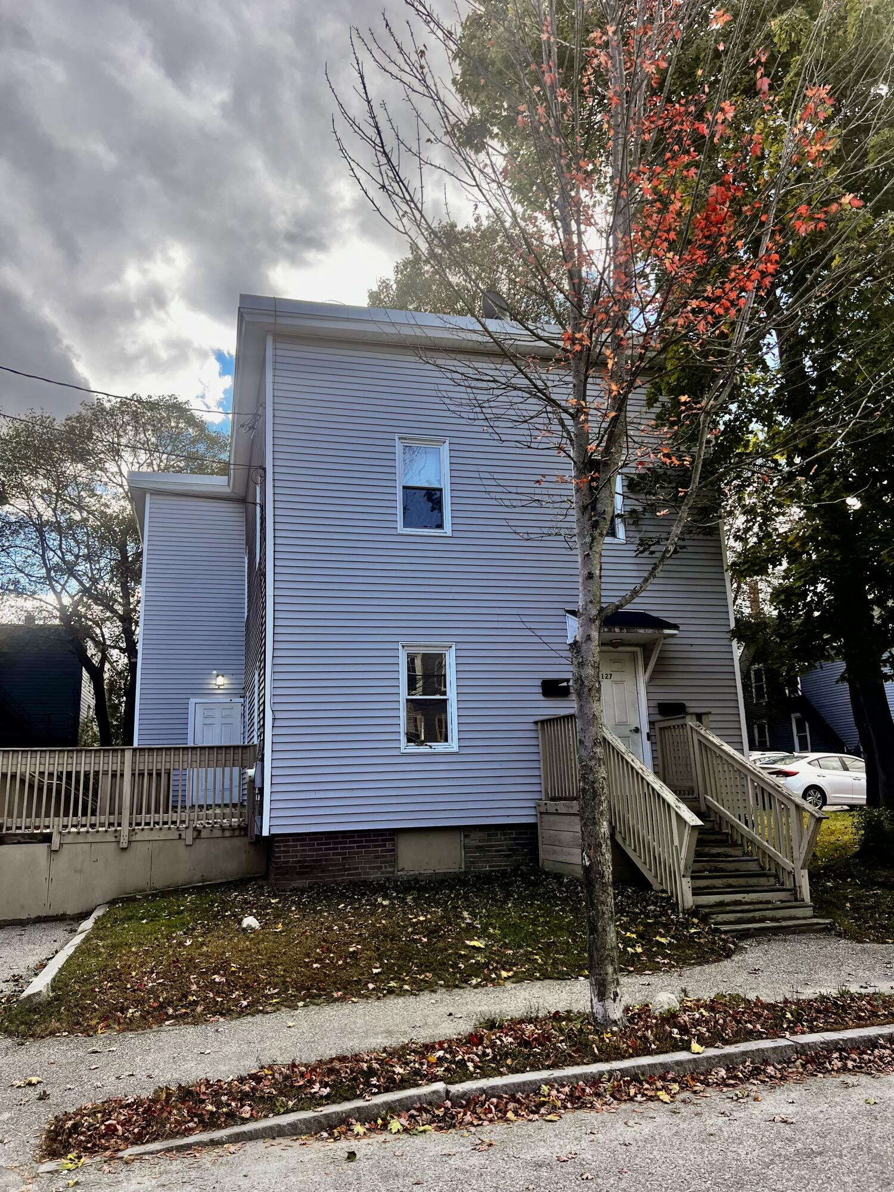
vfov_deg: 67.3
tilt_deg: +13.2
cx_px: 447
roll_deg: +2.2
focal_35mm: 26
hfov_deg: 53.1
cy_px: 596
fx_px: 895
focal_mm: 5.7
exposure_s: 1/853
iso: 50
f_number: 1.5
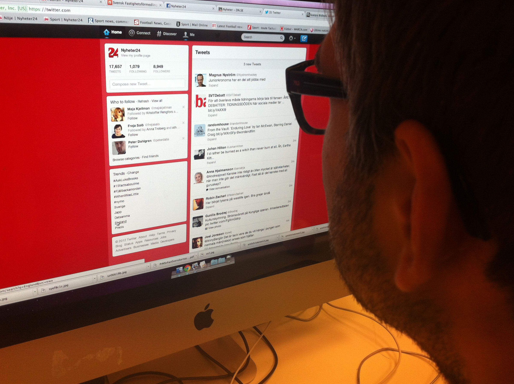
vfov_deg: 37.6
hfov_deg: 49.0
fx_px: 563
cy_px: 194
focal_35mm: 38
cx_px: 258
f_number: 2.8
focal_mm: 3.85
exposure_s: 1/40
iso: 80
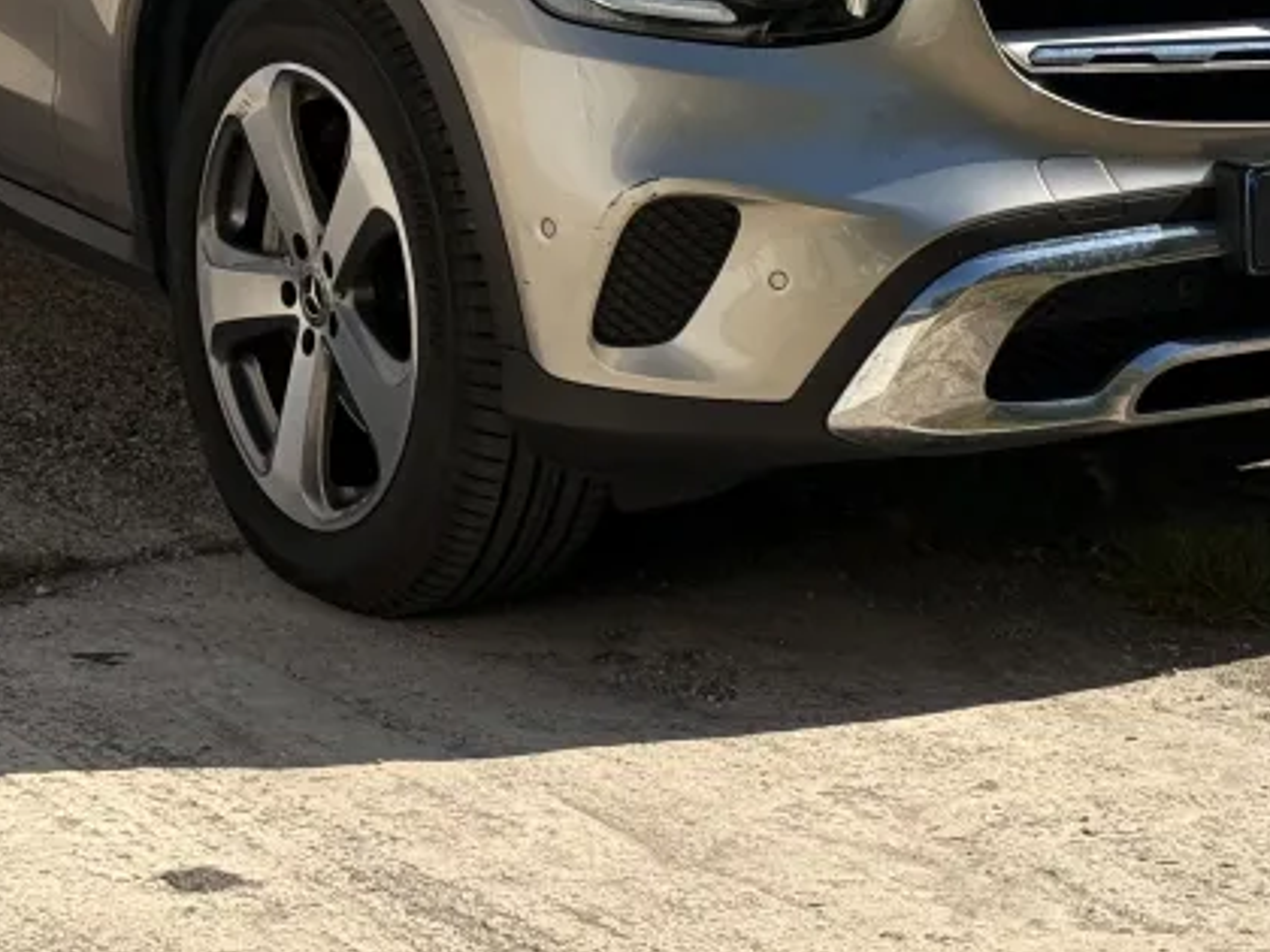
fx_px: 4476
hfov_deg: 16.1
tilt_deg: -5.0
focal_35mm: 122
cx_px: 603
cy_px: -136
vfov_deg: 11.9
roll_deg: -0.1
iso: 64
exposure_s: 1/4878
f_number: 1.78
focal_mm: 6.76
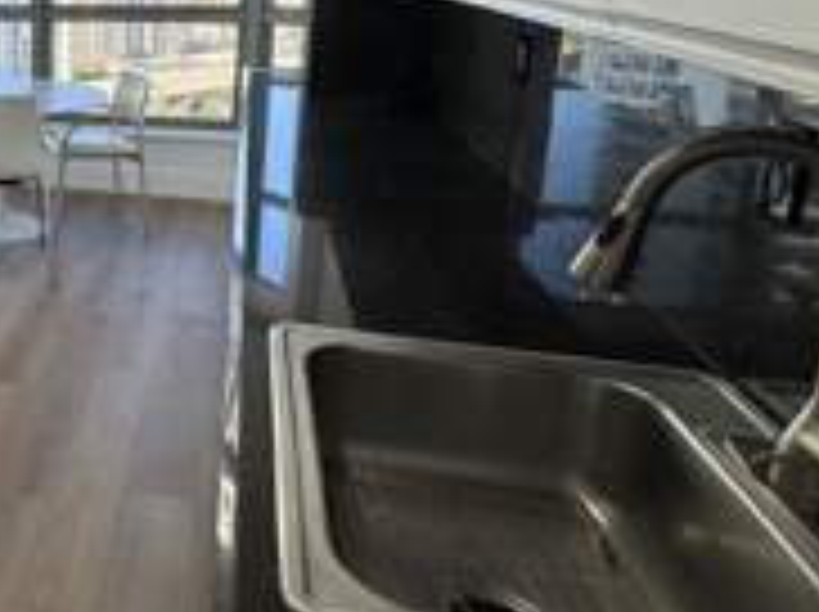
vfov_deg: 37.5
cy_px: 144
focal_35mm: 37
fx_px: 874
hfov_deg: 40.8
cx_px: -72
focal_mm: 2.22
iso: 50
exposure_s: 1/200
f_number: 2.2
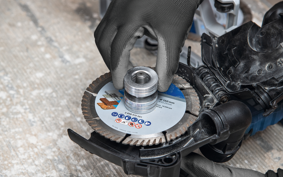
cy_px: 88
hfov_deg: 19.3
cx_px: 140
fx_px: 833
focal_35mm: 108
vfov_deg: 12.1
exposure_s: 1/160
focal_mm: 105
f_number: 7.1
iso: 320
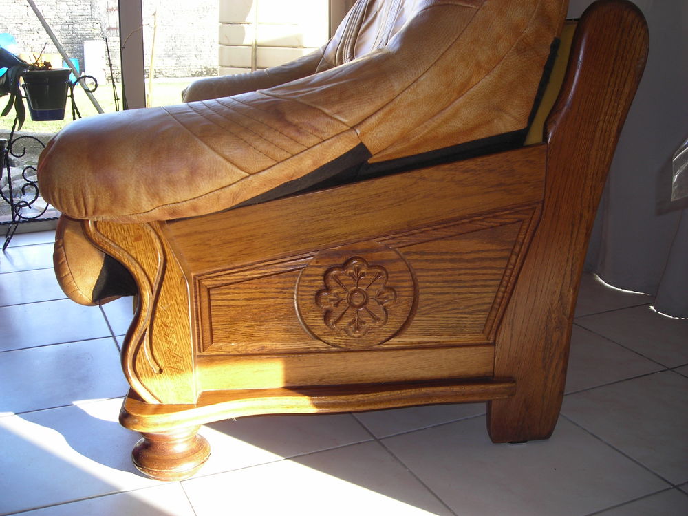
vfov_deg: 37.7
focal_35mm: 38
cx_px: 344
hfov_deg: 49.0
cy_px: 258
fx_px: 755
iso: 50
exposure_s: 1/30
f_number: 3.2
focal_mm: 6.3
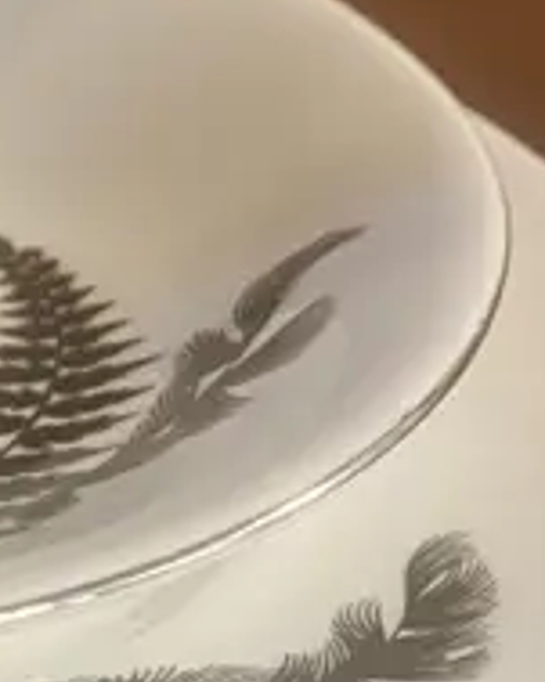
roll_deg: +2.2
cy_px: 155
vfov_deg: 13.0
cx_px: -523
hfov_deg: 9.7
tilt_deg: -22.5
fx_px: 2986
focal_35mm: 148
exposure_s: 1/50
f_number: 1.8
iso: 320
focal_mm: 3.99
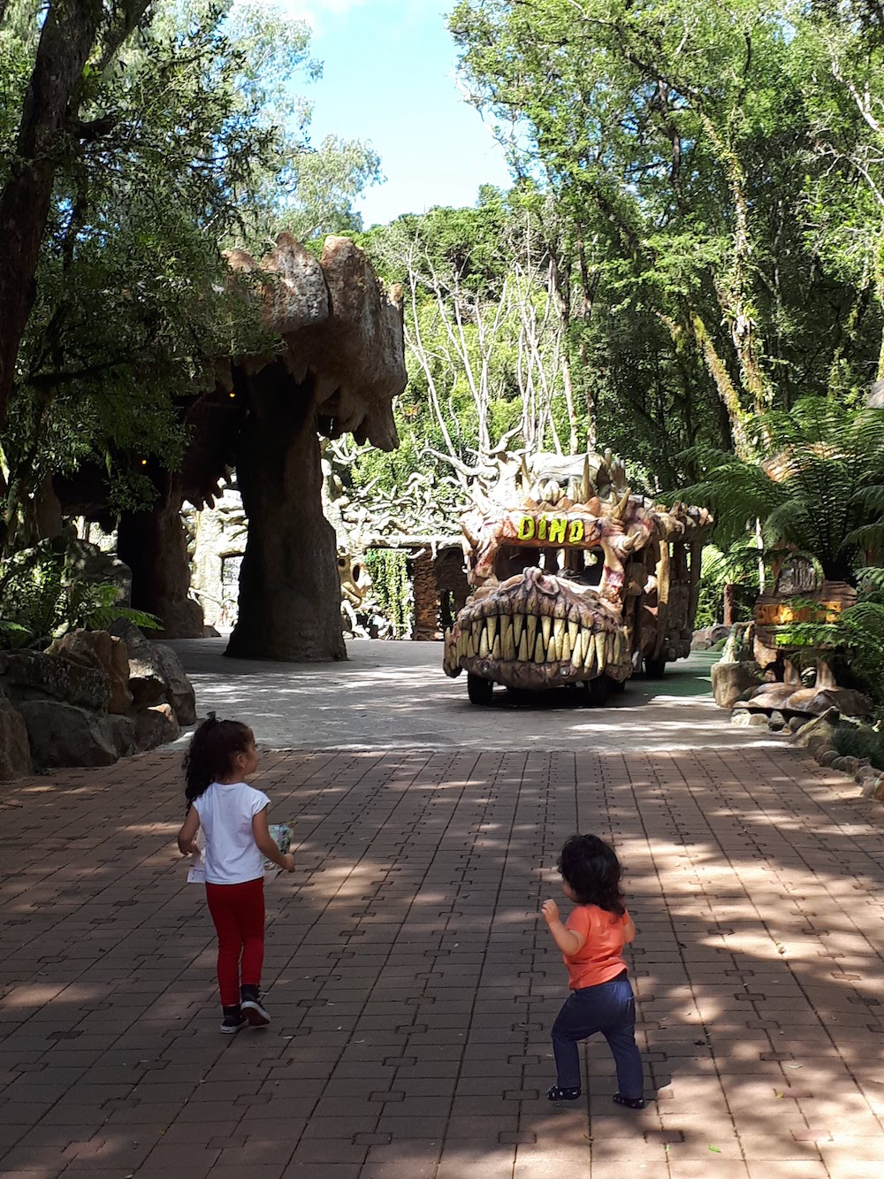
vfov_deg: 65.3
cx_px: 442
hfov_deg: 51.4
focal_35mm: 27
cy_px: 590
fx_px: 919
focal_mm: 3.6
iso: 40
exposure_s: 1/283
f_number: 1.9
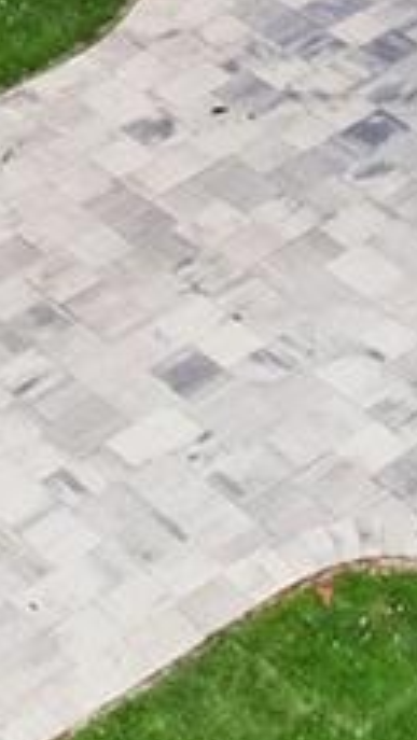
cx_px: 747
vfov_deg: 11.5
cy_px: -898
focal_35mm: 161
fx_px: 3161
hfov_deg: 7.3
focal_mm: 8.4
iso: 120
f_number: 2.8
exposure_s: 1/640
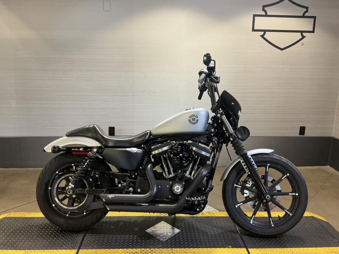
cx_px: 170
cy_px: 127
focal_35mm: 29
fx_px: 284
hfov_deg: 61.7
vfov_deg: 48.2
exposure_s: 1/60
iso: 80
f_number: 1.8
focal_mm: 3
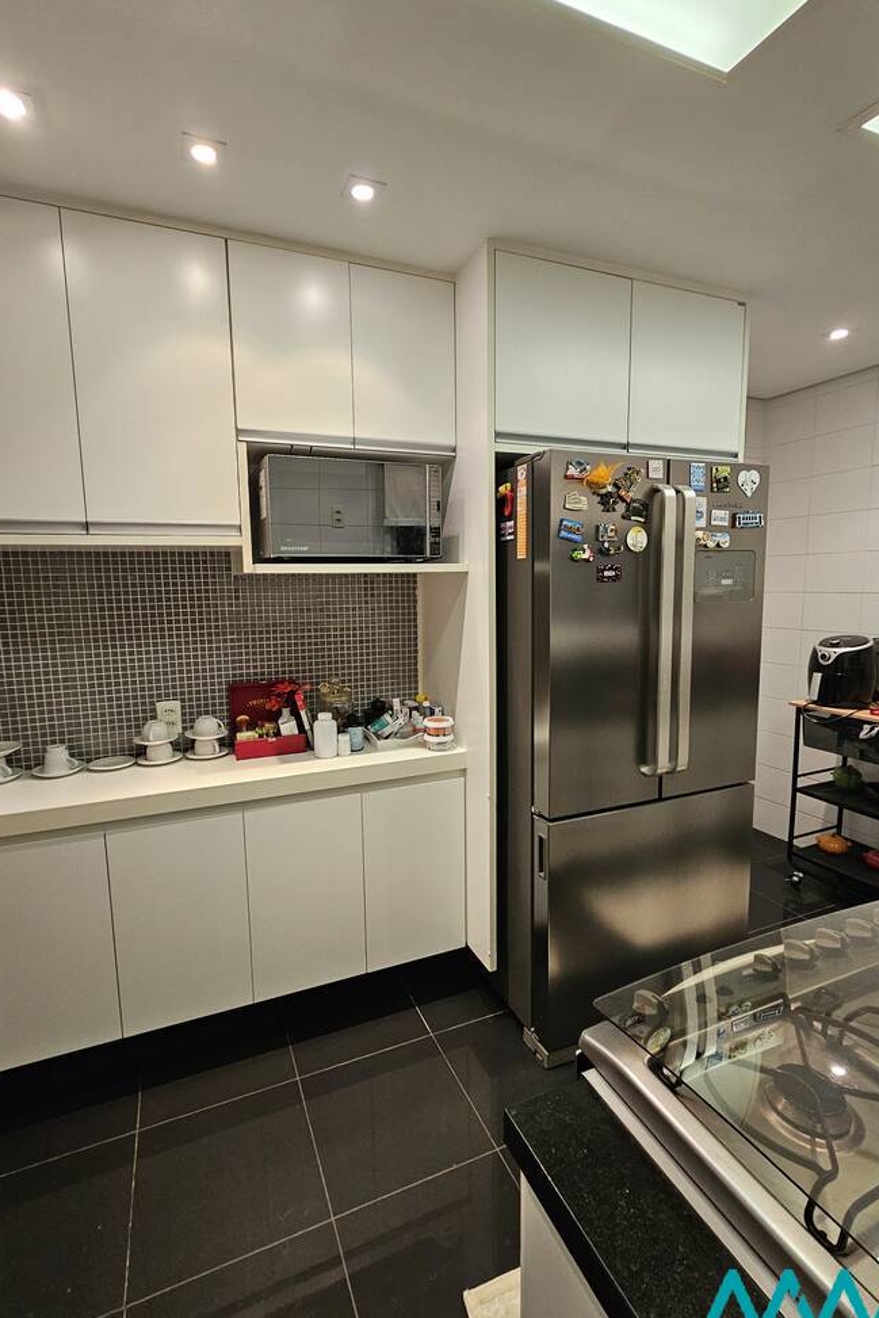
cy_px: 664
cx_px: 421
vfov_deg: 100.4
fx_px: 549
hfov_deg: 77.3
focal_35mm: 15
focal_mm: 2.2
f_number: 2.2
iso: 250
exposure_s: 1/60
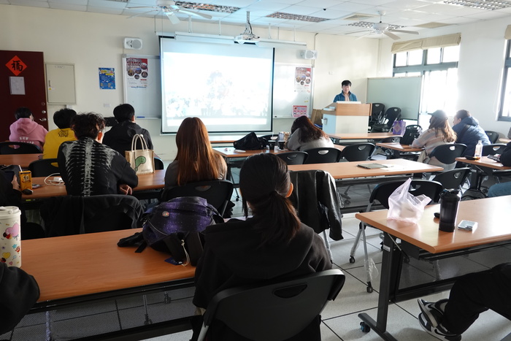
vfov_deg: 45.0
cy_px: 170
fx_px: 412
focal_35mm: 29
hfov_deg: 63.6
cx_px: 256
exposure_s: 1/8
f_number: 3.2
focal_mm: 10.83
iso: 800
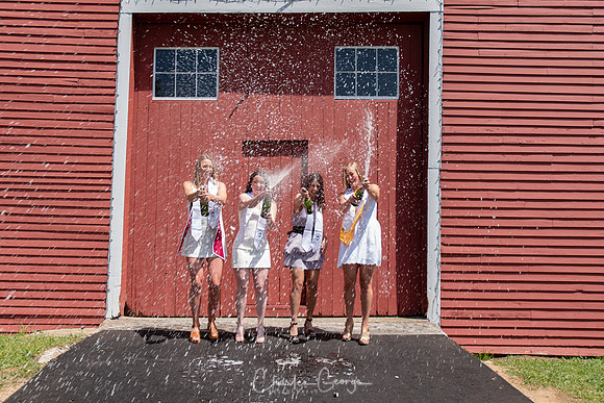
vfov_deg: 35.5
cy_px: 202
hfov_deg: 51.2
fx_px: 630
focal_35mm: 38
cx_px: 302
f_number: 5.6
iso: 100
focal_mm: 25
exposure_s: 1/250
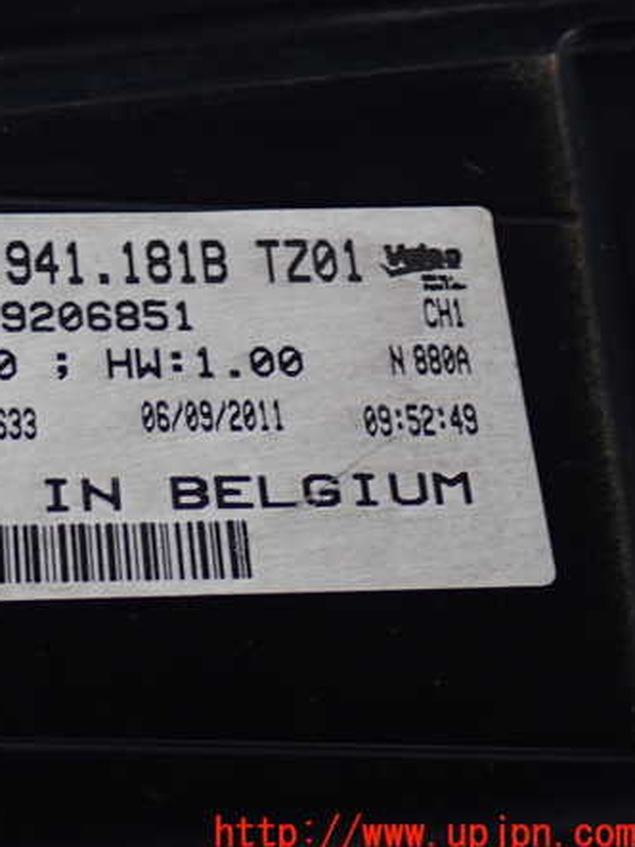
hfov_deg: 17.3
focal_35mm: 84
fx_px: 2056
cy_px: 428
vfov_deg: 23.3
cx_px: 73
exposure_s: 1/60
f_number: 3.6
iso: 400
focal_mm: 11.09
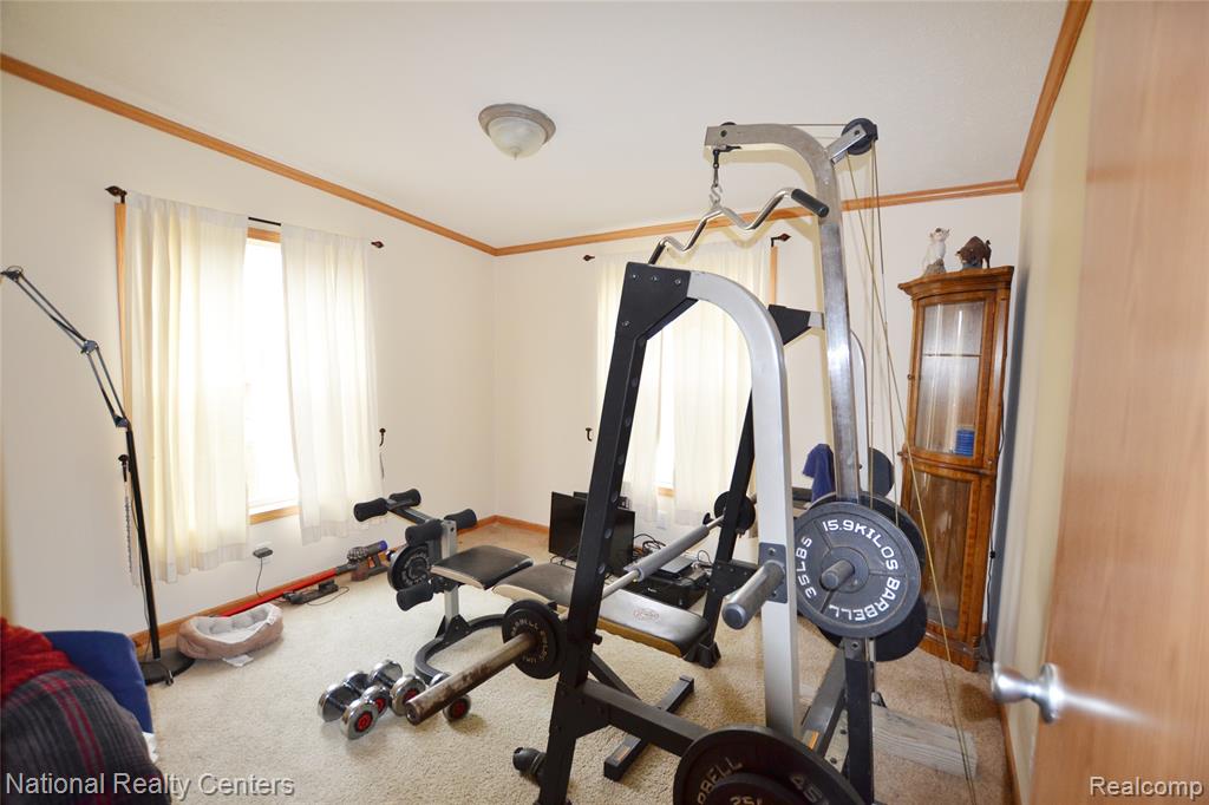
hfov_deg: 100.4
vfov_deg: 77.3
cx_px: 604
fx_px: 504
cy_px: 402
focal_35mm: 15
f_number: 3.5
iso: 400
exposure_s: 1/60
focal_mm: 10
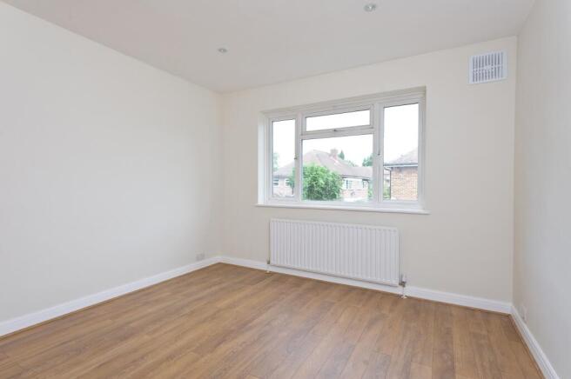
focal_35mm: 18
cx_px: 286
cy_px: 190
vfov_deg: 67.3
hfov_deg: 90.1
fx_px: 285
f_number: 6.7
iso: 200
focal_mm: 18
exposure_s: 1/125
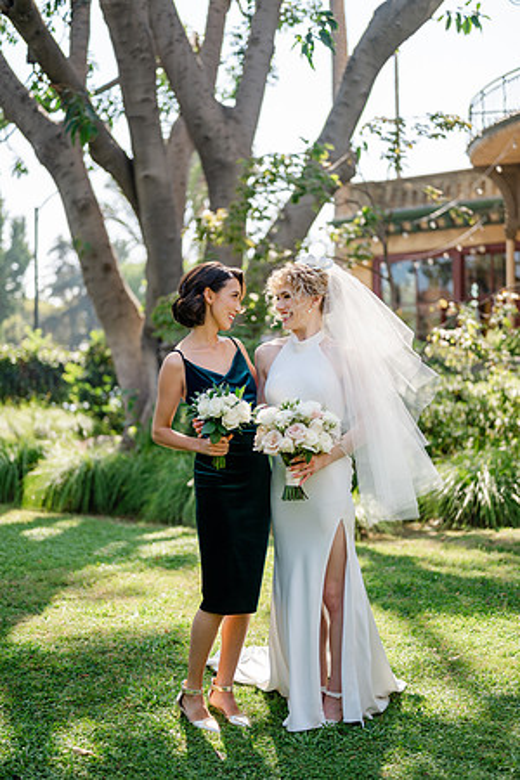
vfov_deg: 39.6
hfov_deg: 27.0
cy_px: 390
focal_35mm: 50
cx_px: 260
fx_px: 1083
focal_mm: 50
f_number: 1.8
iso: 64
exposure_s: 1/1000
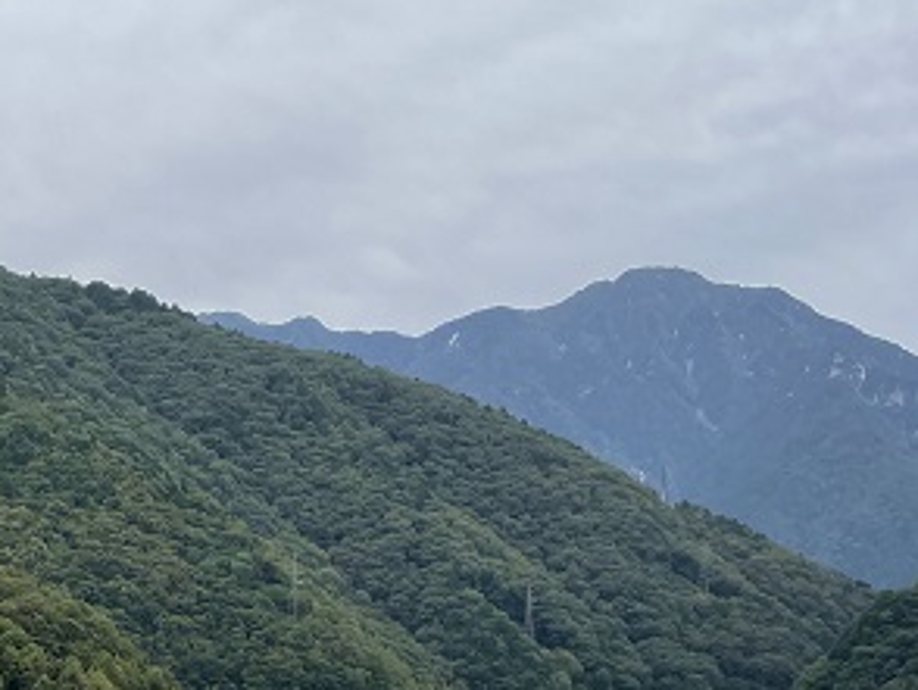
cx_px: -151
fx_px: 1911
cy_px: 713
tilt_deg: -0.4
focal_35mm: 72
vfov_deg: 19.8
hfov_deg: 24.7
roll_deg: +0.1
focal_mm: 4.2
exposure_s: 1/647
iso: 32
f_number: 1.6
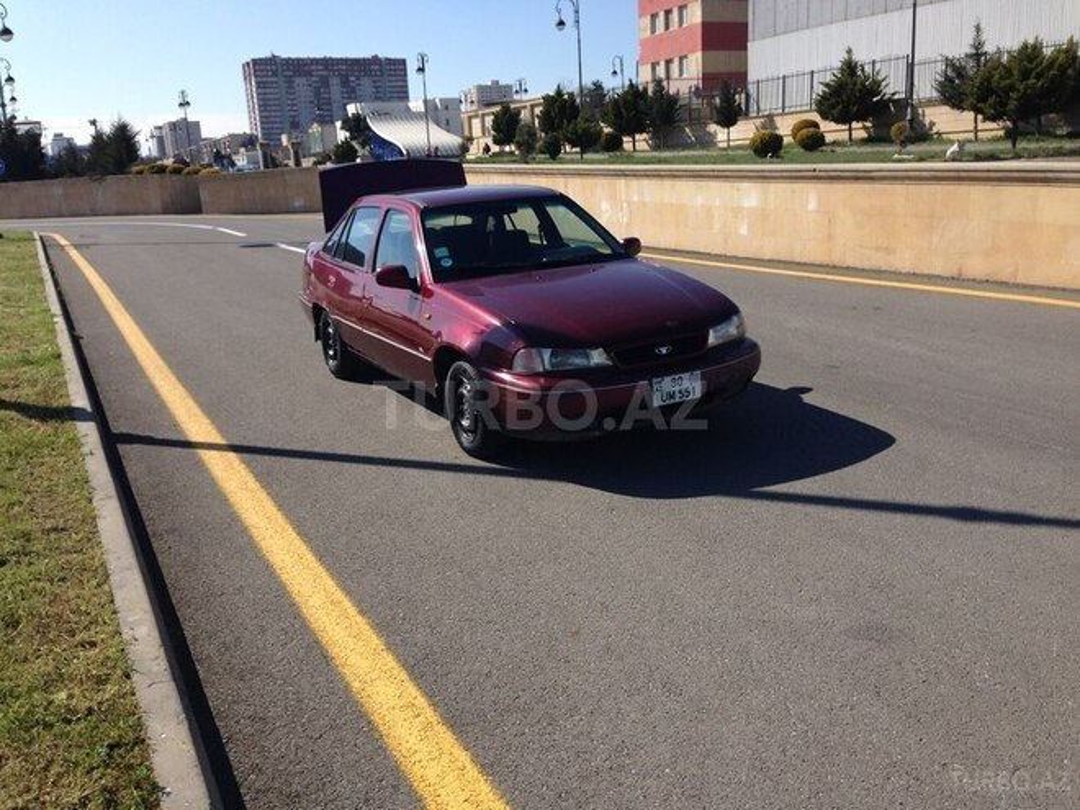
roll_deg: +3.7
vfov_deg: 42.9
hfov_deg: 55.4
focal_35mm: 33
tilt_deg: -14.6
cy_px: 405
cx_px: 540
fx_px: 1030
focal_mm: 4.12
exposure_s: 1/1869
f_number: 2.4
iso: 50
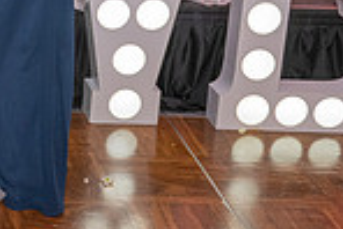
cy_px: -80
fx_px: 896
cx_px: -183
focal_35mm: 94
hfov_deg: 18.9
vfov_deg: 13.9
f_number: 3.5
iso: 1600
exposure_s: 1/200
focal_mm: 24
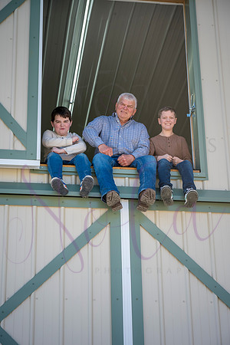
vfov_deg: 24.2
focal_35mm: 84
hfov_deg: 16.3
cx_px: 115
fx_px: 805
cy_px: 172
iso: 400
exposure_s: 1/320
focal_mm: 84
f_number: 8
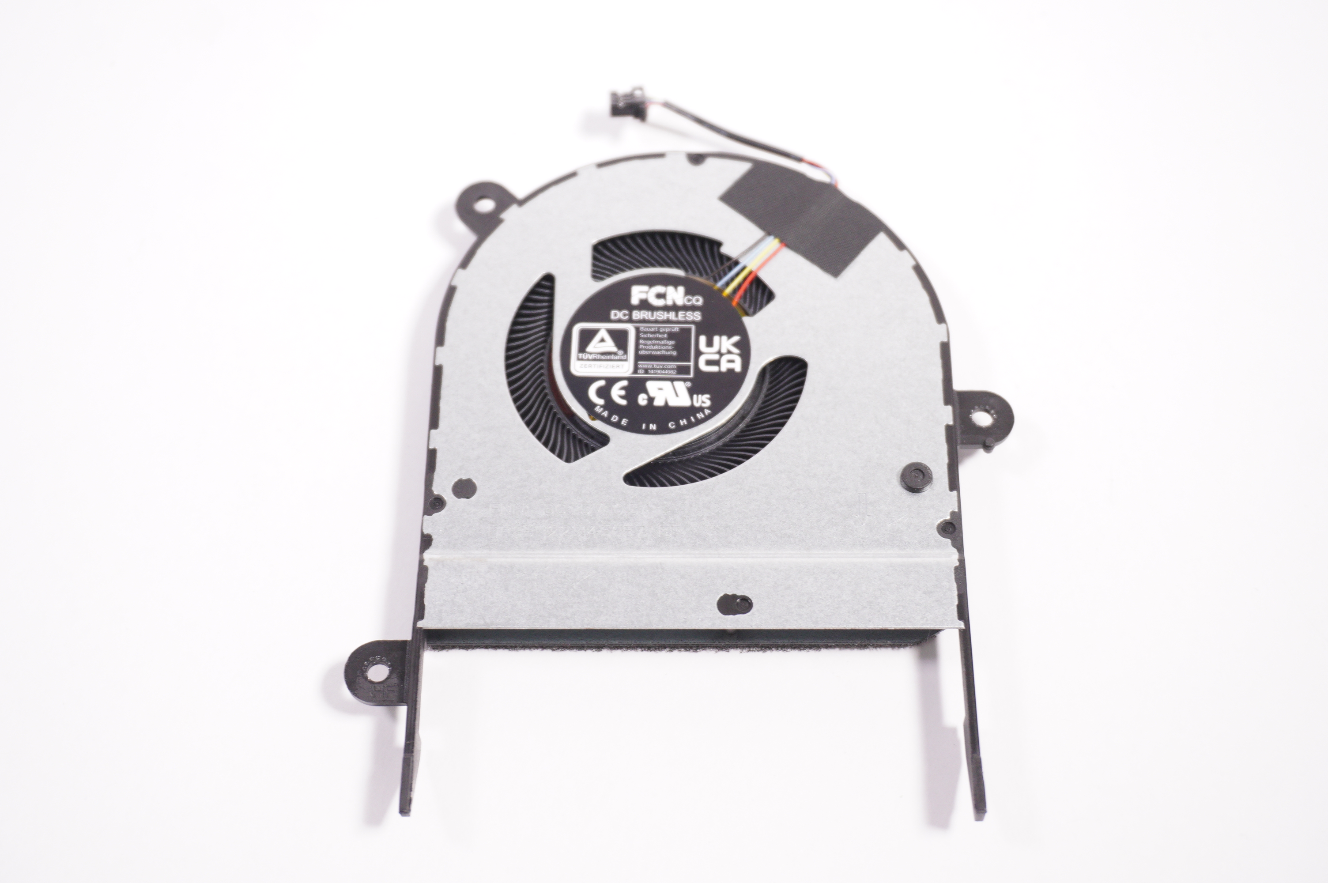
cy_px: 442
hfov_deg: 36.9
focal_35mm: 54
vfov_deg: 25.0
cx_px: 664
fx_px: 1990
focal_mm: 36
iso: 500
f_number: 5.6
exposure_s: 1/80
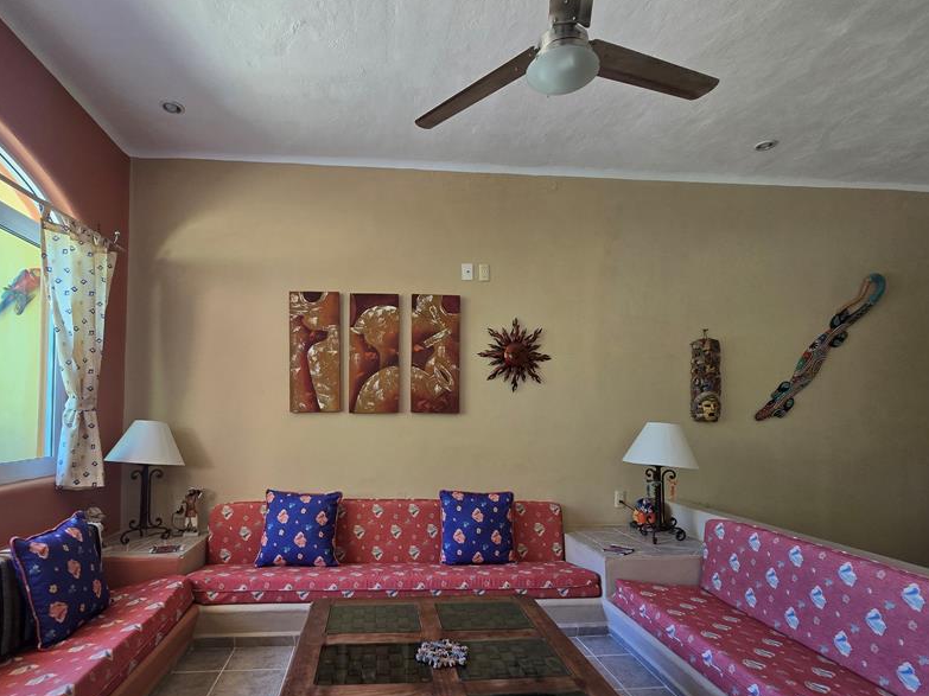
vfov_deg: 74.4
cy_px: 390
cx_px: 414
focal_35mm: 17
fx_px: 456
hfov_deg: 90.7
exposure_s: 1/100
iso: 160
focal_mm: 2.2
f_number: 2.2
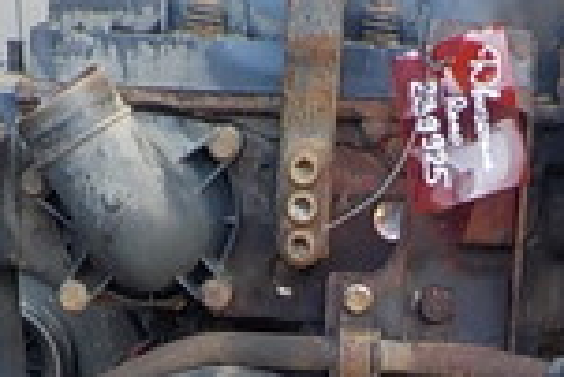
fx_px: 2070
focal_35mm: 132
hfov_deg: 15.5
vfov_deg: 10.1
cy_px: 556
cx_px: 295
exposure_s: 1/30
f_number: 3.3
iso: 140
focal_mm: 4.1
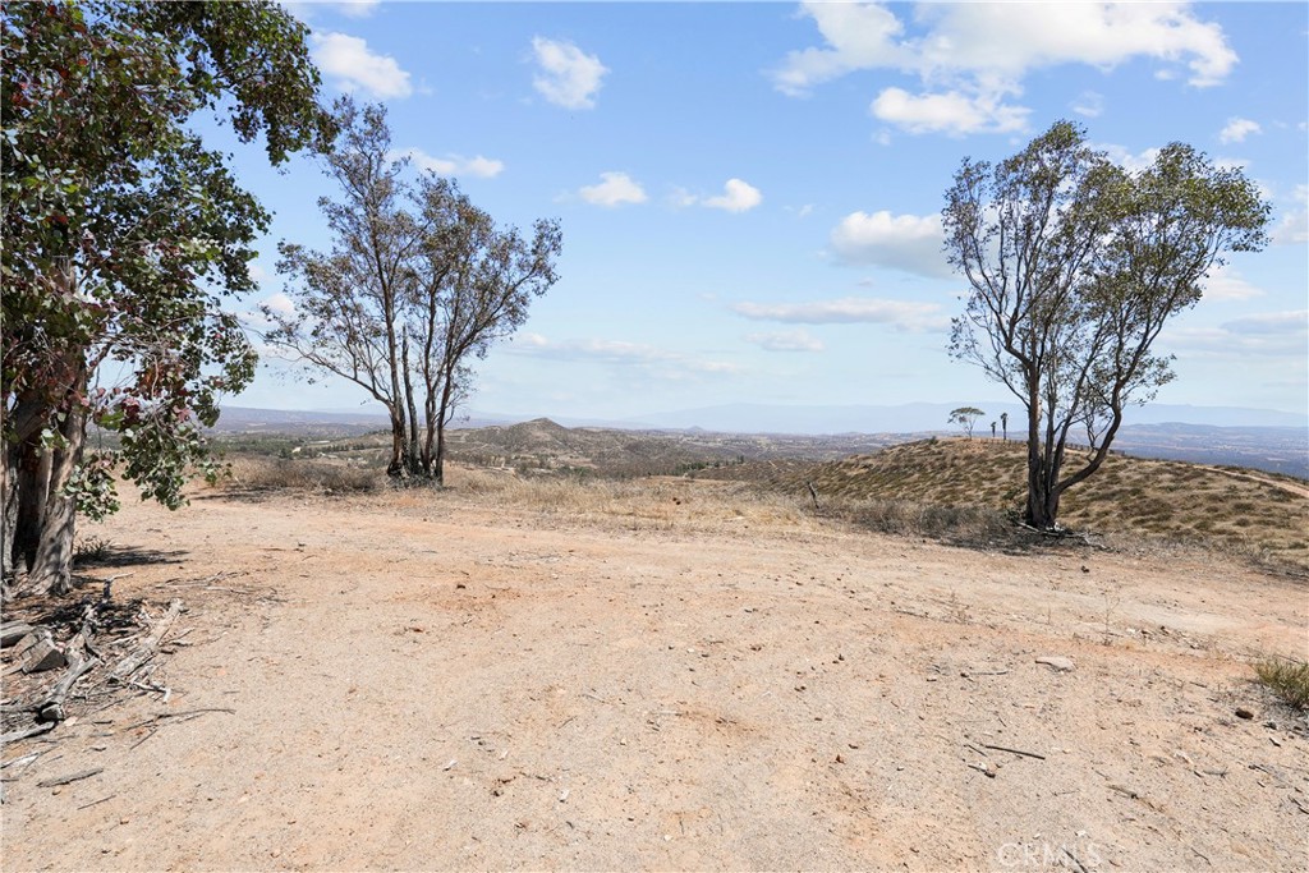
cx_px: 654
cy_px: 436
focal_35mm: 16
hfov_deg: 96.7
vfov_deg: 73.8
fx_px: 582
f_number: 11
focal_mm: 16
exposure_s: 1/160
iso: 100
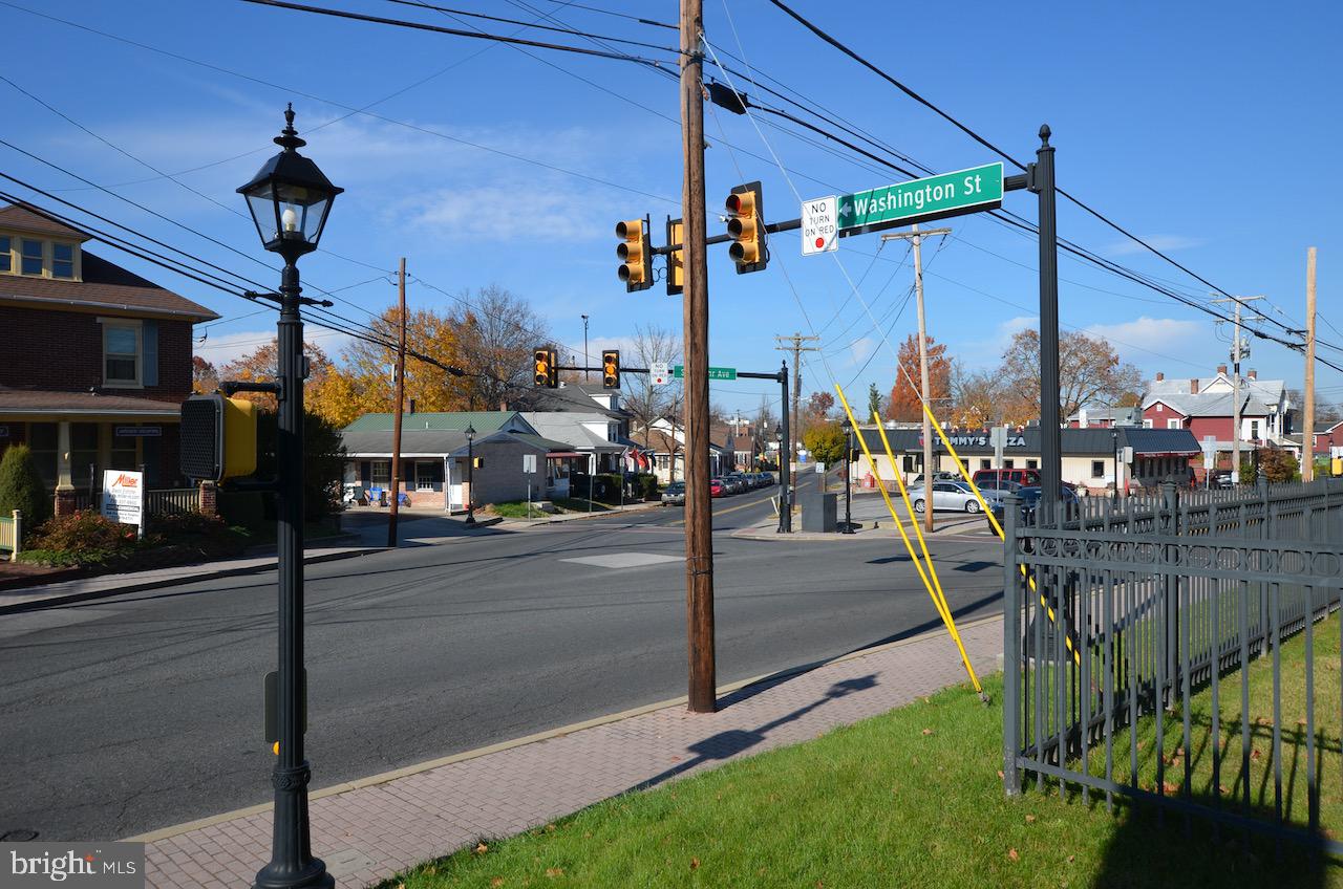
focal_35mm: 26
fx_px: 949
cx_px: 672
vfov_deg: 50.2
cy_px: 444
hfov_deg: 70.5
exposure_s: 1/250
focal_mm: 17
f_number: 8
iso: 100
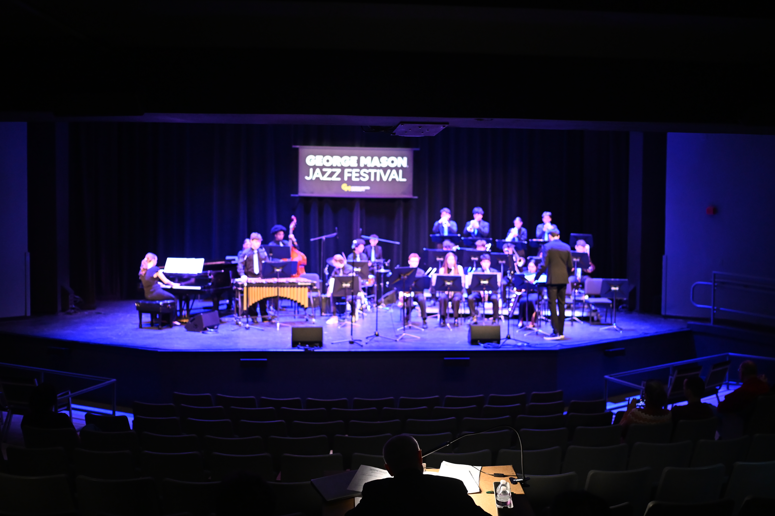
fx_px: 839
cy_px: 239
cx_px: 408
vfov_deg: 34.2
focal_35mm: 39
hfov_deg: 49.5
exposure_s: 1/125
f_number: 1.8
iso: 3200
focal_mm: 35
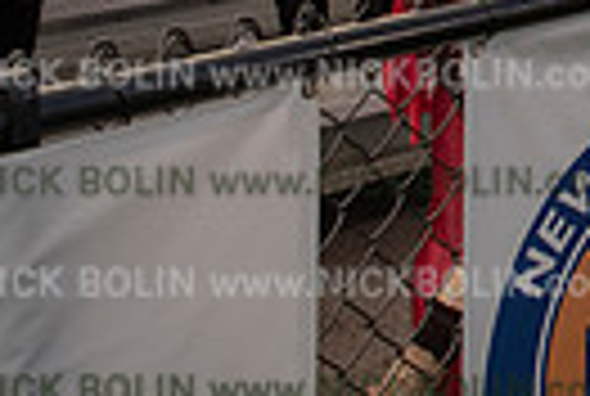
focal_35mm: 106
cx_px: 986
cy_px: -340
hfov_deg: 16.7
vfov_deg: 11.9
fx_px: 1741
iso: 800
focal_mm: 24
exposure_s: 1/400
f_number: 3.2
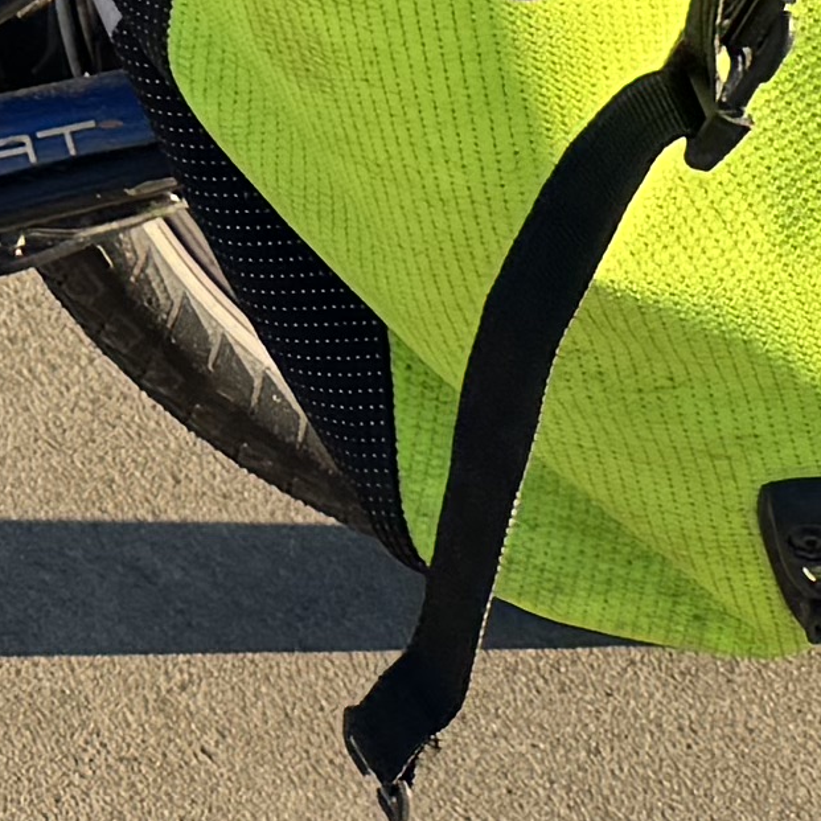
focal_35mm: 195
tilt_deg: -26.4
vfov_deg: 8.4
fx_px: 5232
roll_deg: +1.6
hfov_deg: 8.2
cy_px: -899
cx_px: -1178
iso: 80
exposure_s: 1/812
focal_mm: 6.76
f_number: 1.78
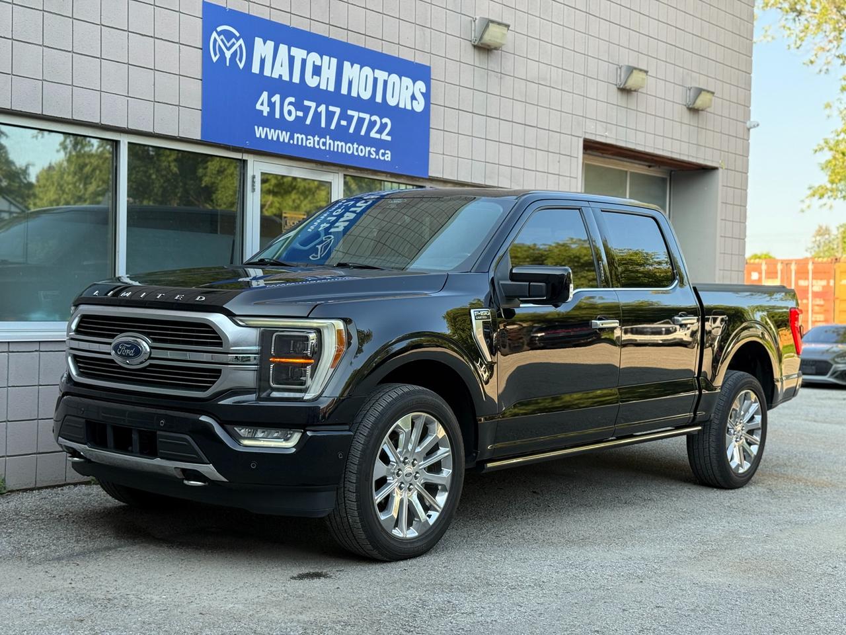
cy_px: 318
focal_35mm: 48
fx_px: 1173
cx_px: 423
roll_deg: -1.6
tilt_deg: -1.1
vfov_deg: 30.3
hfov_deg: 39.7
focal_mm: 6.76
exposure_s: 1/405
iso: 80
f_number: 1.78
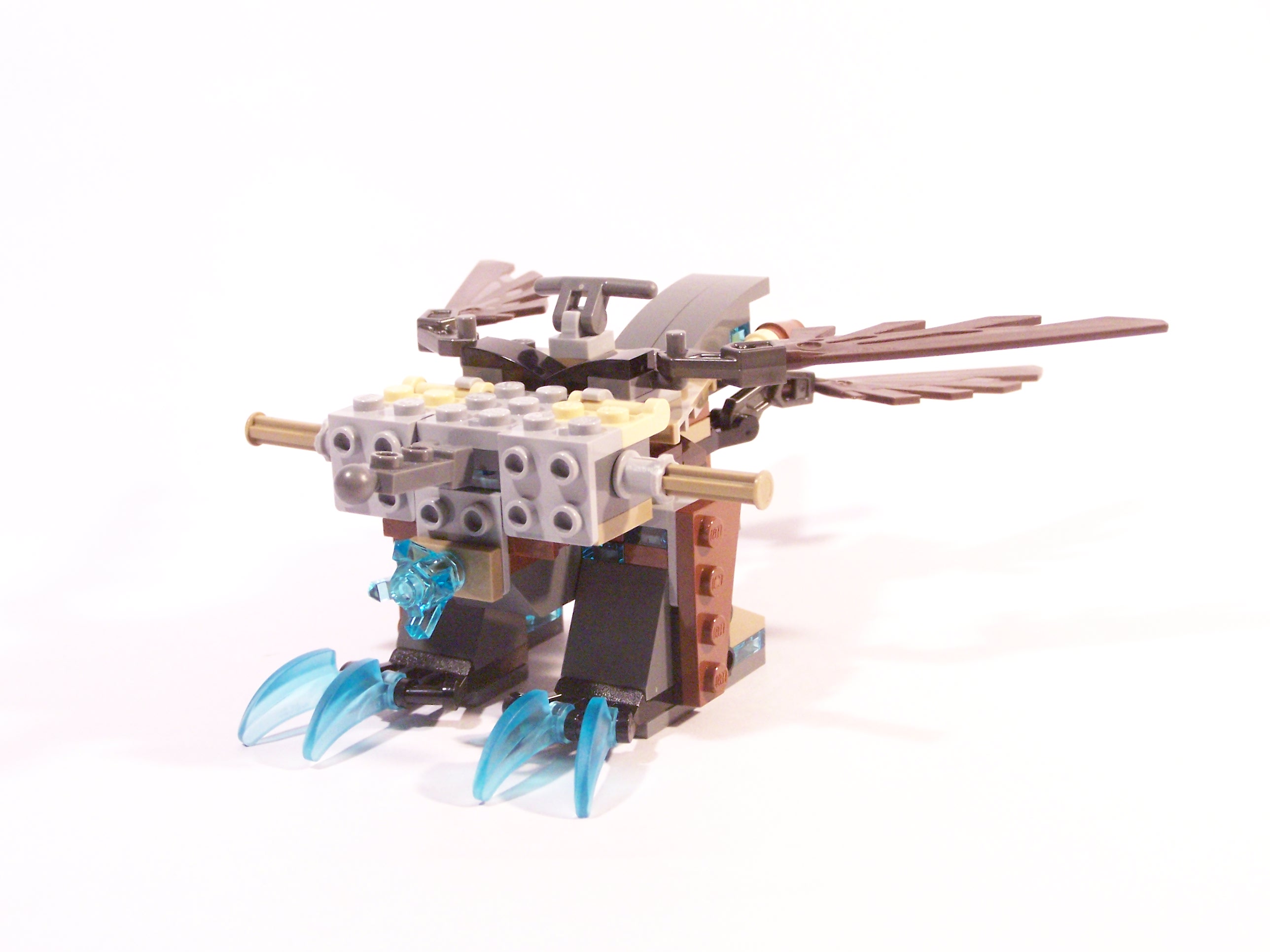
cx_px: 635
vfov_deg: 22.9
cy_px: 476
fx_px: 2348
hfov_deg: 30.3
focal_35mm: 64
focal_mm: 10.7
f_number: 3.6
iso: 400
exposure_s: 1/30
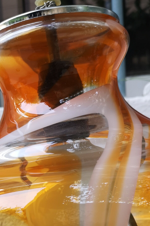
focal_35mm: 57
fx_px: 356
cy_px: 191
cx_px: 57
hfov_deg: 23.7
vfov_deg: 33.7
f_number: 1.8
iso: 64
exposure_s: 1/120
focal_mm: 5.58
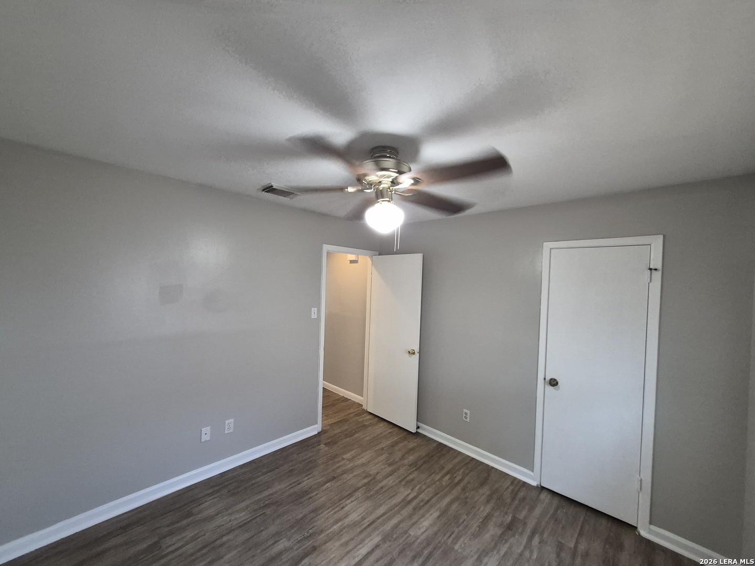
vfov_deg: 89.9
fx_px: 284
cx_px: 378
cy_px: 283
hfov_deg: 106.2
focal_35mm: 13
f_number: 2.2
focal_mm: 1.74
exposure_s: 1/60
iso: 500
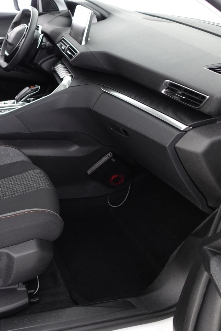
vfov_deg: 51.9
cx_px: 17
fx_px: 341
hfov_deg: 33.8
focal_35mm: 37
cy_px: 164
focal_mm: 9.4
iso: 800
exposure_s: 1/15
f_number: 1.8
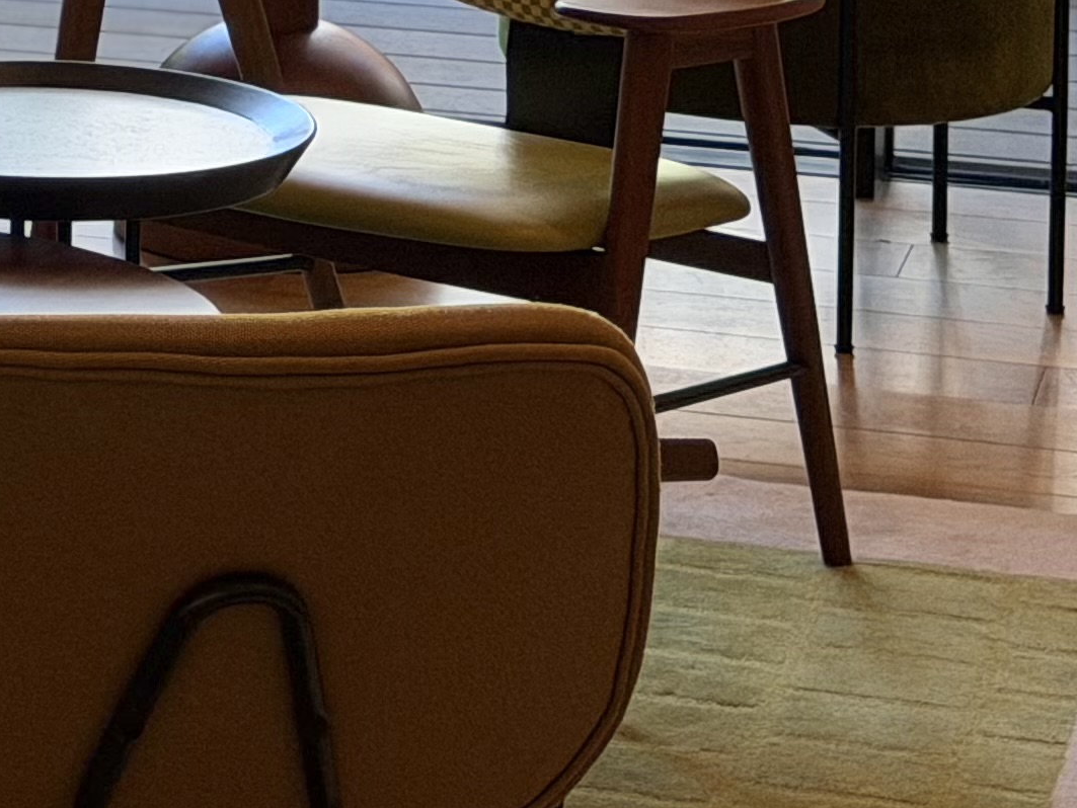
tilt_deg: -5.2
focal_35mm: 182
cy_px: -641
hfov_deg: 10.5
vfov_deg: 7.9
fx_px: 5664
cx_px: -576
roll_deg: +0.1
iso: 200
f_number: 1.78
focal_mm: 6.76
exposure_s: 1/200
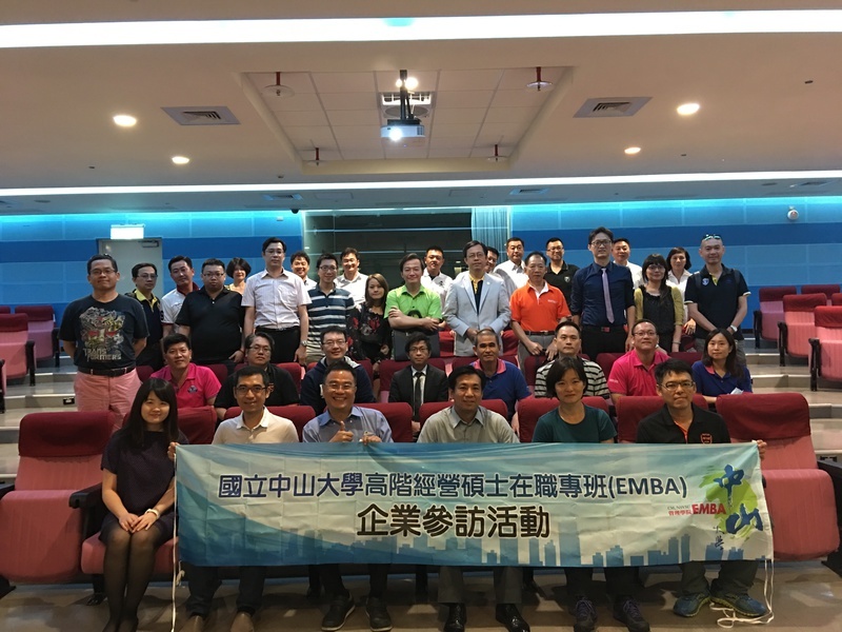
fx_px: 705
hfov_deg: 61.7
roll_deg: +0.6
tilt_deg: +1.8
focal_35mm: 29
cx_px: 421
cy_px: 316
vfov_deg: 48.2
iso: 64
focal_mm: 4.15
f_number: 2.2
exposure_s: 1/4
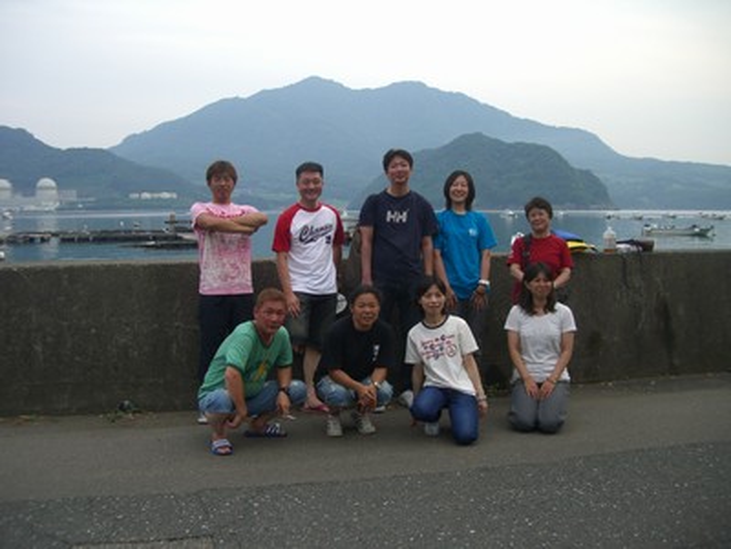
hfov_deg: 49.0
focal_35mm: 38
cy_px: 274
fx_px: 802
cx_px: 366
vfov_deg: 37.7
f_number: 2.8
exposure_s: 1/100
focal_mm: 7.9
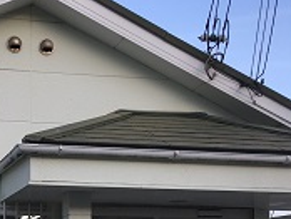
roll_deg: -1.2
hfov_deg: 23.6
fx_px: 673
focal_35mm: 80
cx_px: 22
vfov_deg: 17.6
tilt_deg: -0.2
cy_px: 266
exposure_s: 1/450
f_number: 2.2
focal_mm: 4.15
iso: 25
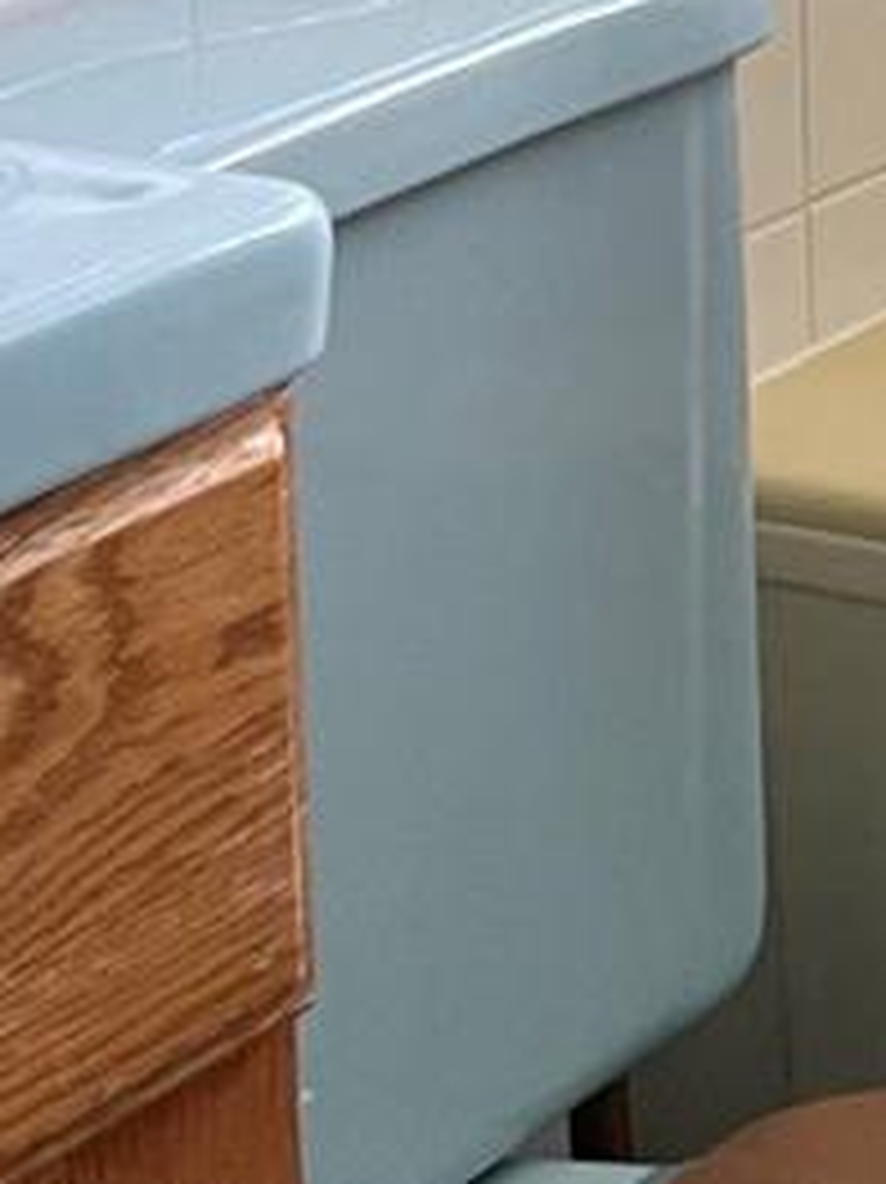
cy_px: -765
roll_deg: +1.3
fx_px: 5191
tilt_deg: -5.6
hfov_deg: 9.2
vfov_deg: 12.2
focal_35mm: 152
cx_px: 1763
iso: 125
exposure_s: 1/60
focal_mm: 4.2
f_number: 1.6
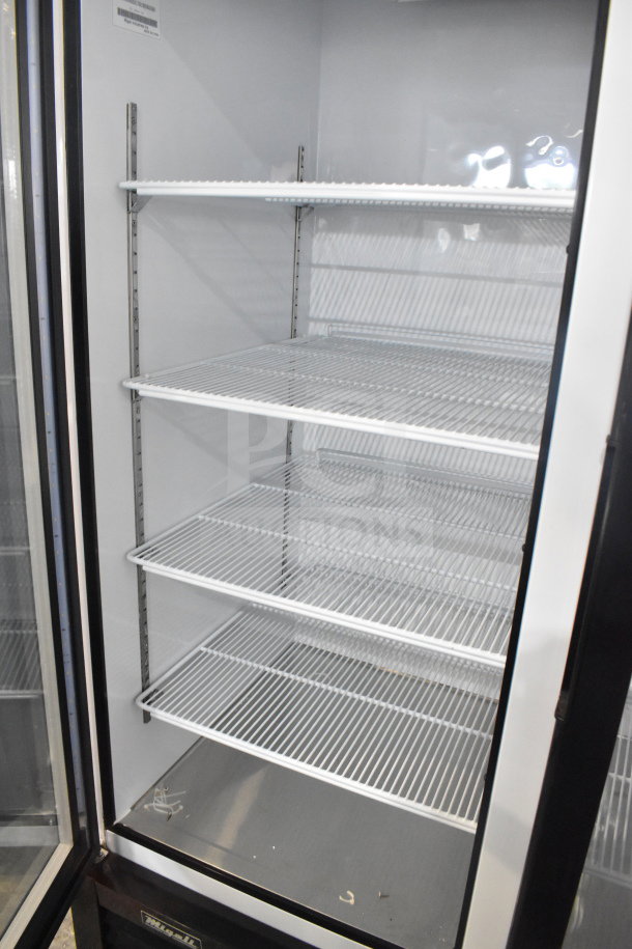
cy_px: 474
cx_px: 316
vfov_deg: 67.4
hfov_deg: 47.9
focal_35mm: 27
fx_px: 711
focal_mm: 18
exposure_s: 1/160
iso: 6400
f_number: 6.3
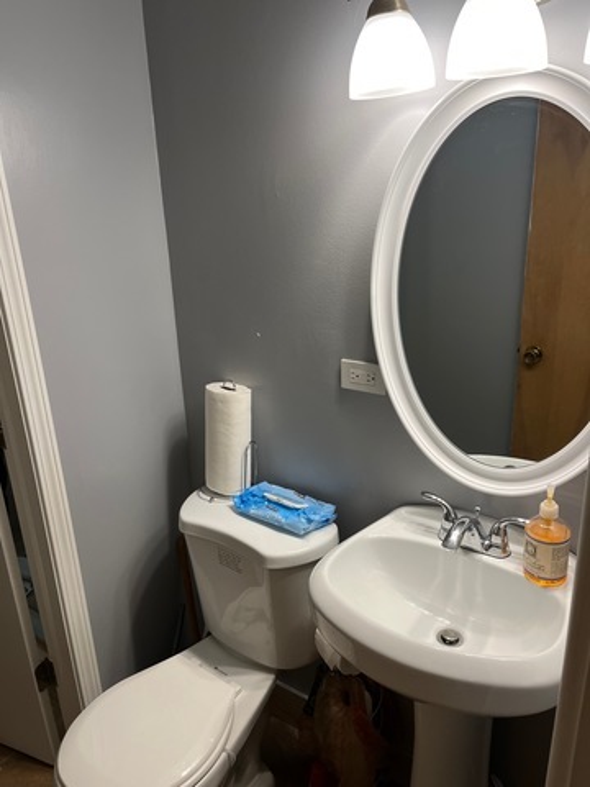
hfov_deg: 53.1
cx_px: 295
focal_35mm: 26
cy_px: 394
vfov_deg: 67.3
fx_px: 591
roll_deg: +3.2
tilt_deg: -19.6
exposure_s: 1/120
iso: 80
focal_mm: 5.1
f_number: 1.6
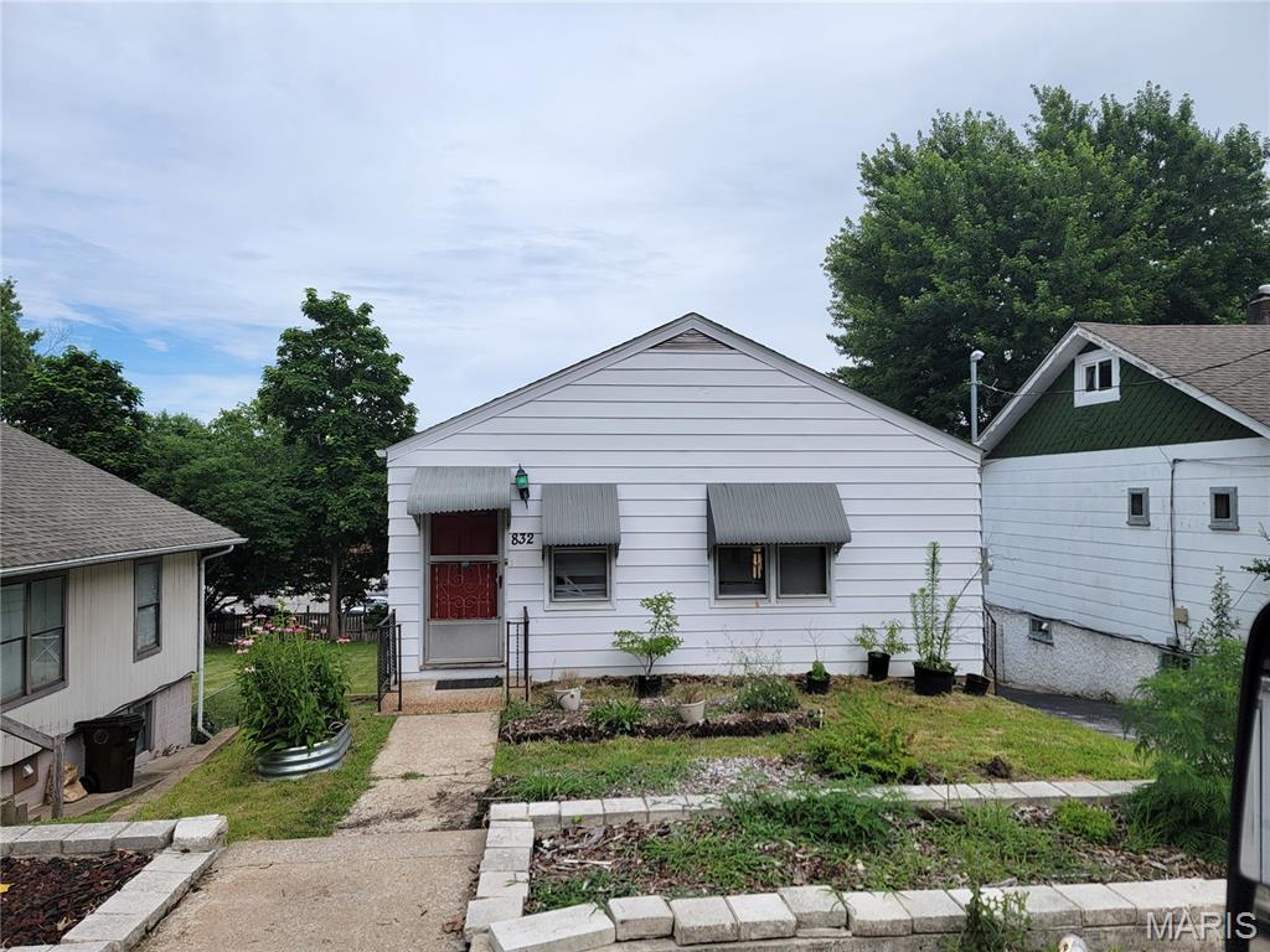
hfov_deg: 71.6
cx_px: 635
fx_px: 881
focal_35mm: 24
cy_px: 476
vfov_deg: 56.8
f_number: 1.8
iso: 16
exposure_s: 1/1036
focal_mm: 6.7
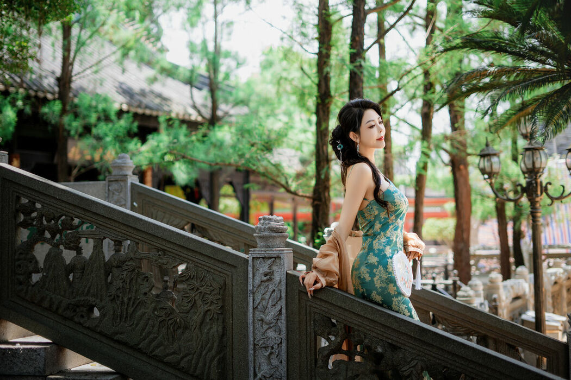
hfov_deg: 39.6
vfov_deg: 27.0
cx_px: 286
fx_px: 793
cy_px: 190
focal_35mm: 50
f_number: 2
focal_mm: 50
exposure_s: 1/320
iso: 100
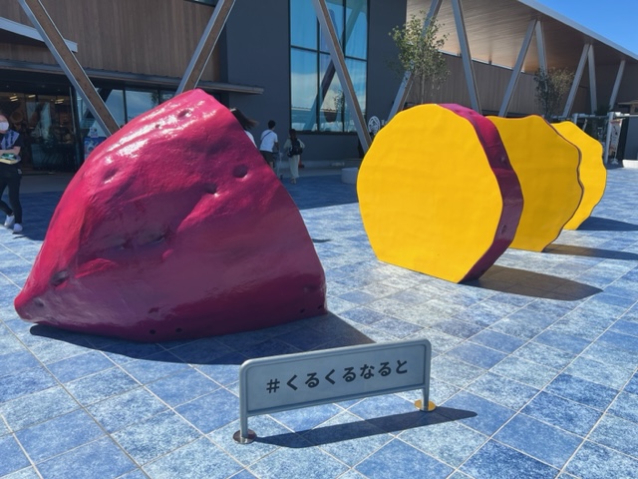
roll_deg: -0.1
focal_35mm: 26
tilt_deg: -12.9
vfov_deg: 53.1
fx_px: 479
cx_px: 319
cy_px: 240
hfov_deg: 67.3
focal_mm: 5.7
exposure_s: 1/3165
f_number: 1.5
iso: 50
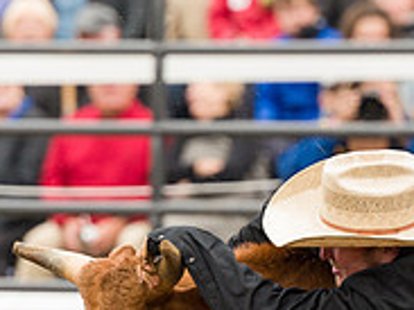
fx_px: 10542
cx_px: 416
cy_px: 150
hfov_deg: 2.2
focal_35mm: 882
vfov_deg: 1.7
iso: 800
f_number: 3.5
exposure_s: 1/500
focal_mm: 190
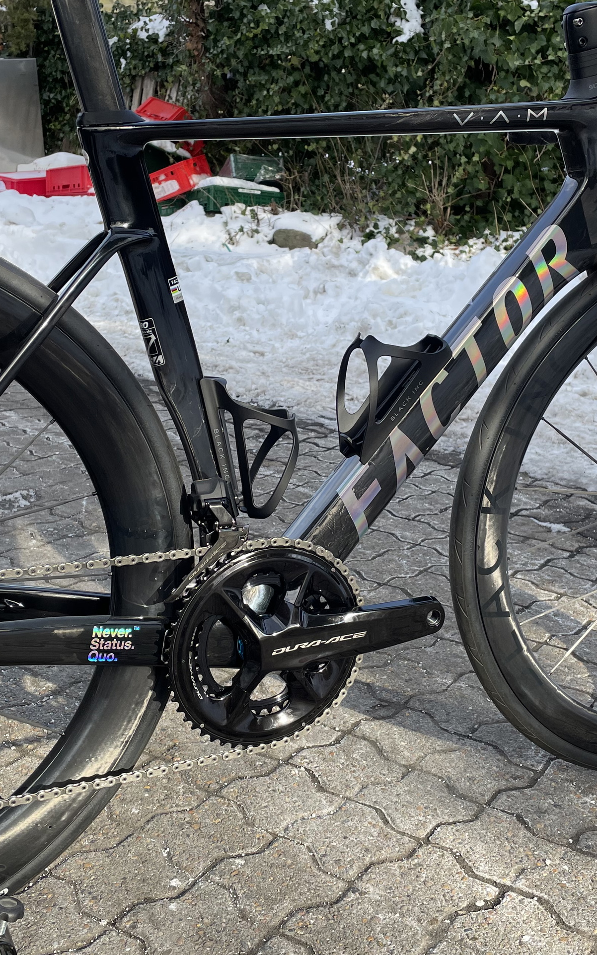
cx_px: 298
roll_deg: -1.6
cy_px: 464
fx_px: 1119
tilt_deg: -14.5
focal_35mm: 43
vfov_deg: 46.2
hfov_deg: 29.9
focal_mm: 4.2
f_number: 1.6
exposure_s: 1/567
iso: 32
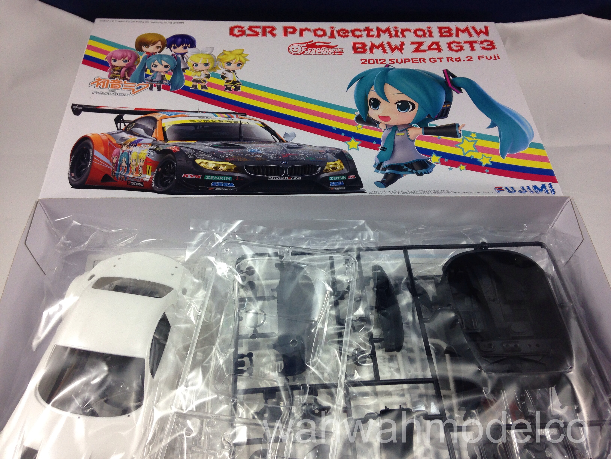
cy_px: 230
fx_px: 582
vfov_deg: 42.9
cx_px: 306
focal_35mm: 33
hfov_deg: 55.4
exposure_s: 1/100
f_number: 2.4
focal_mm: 4.13
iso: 80
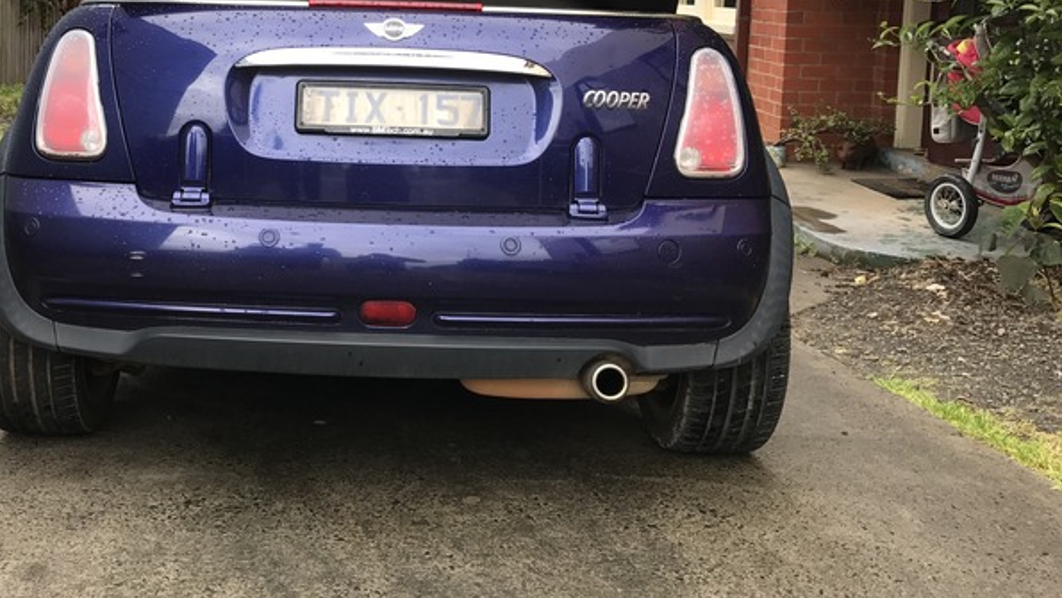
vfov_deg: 28.6
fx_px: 1155
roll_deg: -0.7
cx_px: 369
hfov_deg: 48.7
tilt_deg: -6.7
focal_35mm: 41
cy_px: 145
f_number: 1.8
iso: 20
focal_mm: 3.99
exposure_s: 1/370
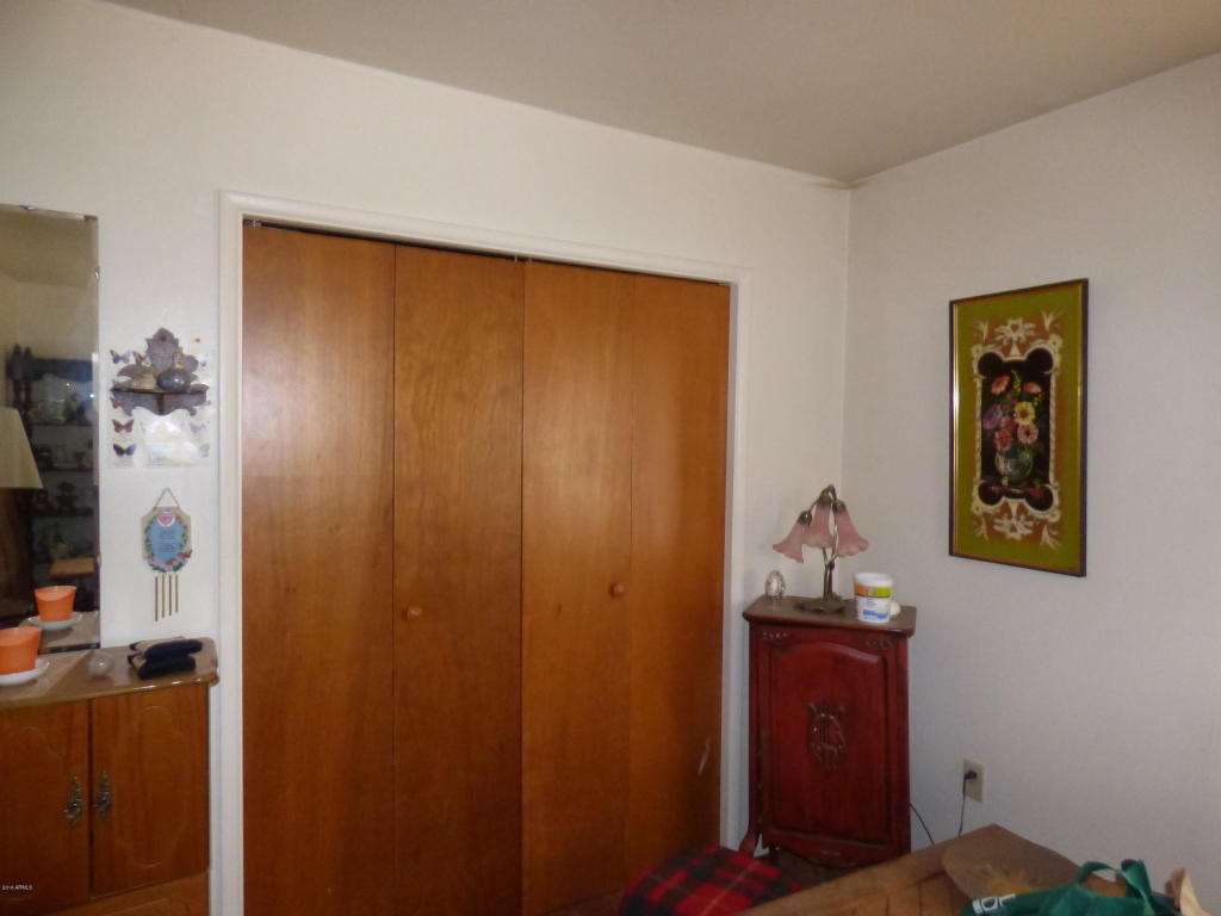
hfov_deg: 81.7
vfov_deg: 66.0
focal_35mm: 20
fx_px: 705
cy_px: 458
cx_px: 610
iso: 800
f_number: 2.8
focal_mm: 3.58
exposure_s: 1/60
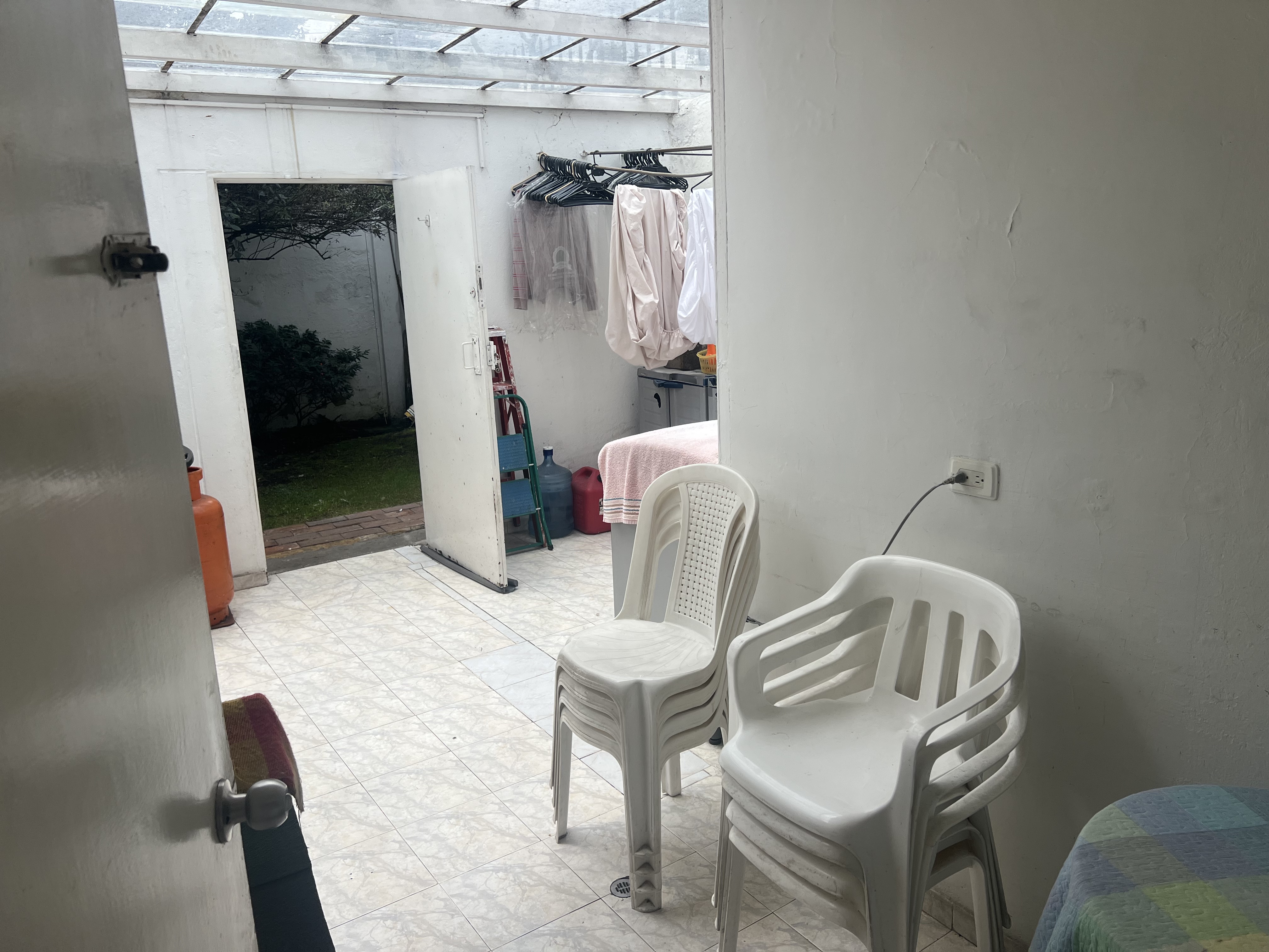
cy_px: 476
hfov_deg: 67.3
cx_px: 634
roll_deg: +2.2
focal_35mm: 26
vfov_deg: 53.1
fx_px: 953
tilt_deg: -13.0
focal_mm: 5.7
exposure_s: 1/1511
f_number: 1.5
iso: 50
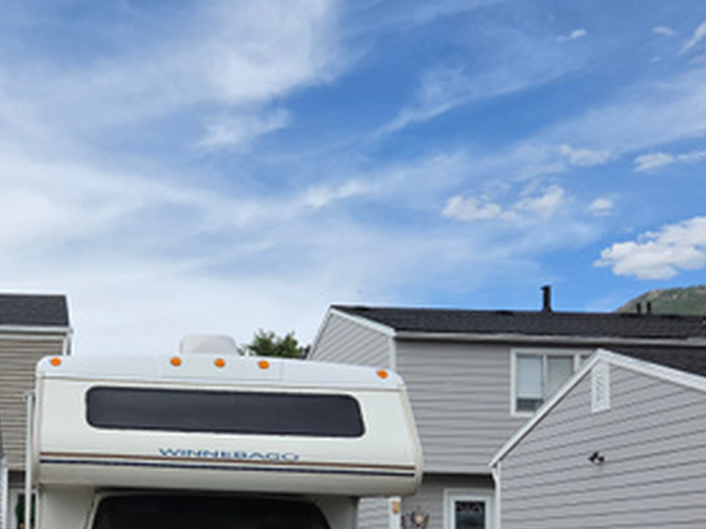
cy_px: 491
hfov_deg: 34.7
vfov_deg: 26.4
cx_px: 109
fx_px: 1080
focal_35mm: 53
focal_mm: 5.4
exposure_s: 1/4420
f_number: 1.8
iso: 80
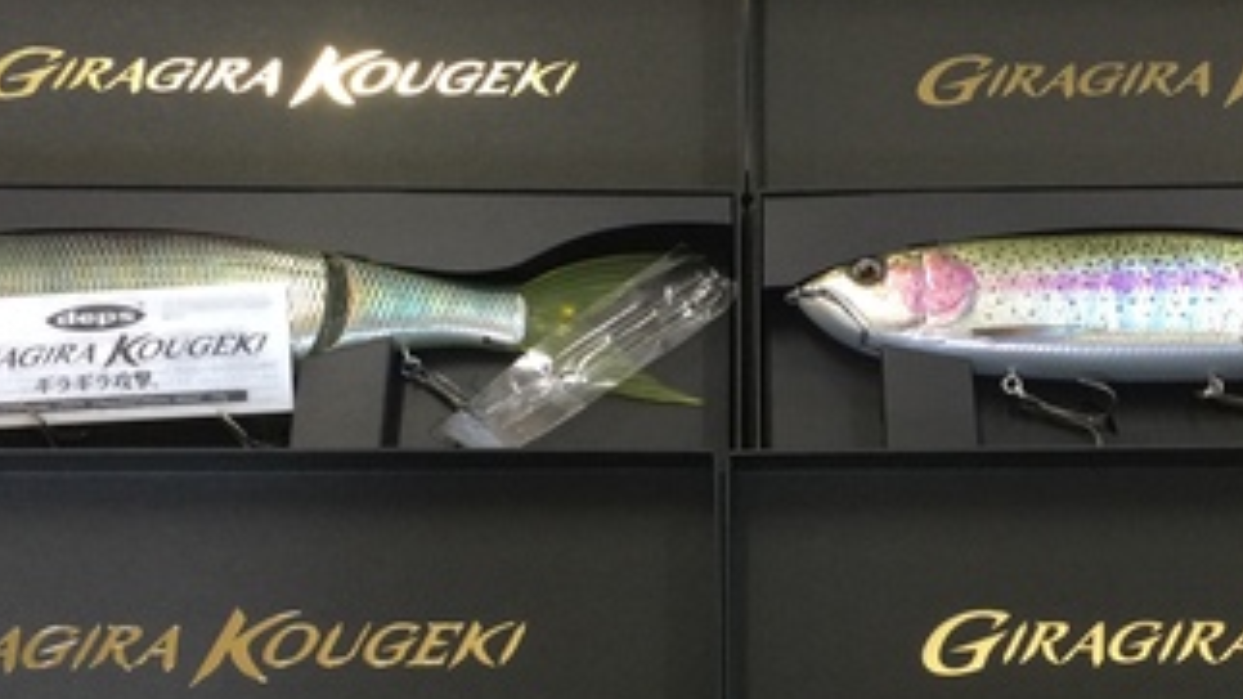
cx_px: 726
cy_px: 572
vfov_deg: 18.9
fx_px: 2076
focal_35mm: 63
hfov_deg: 33.3
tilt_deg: -64.6
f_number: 2.4
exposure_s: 1/30
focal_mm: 3.3
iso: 64
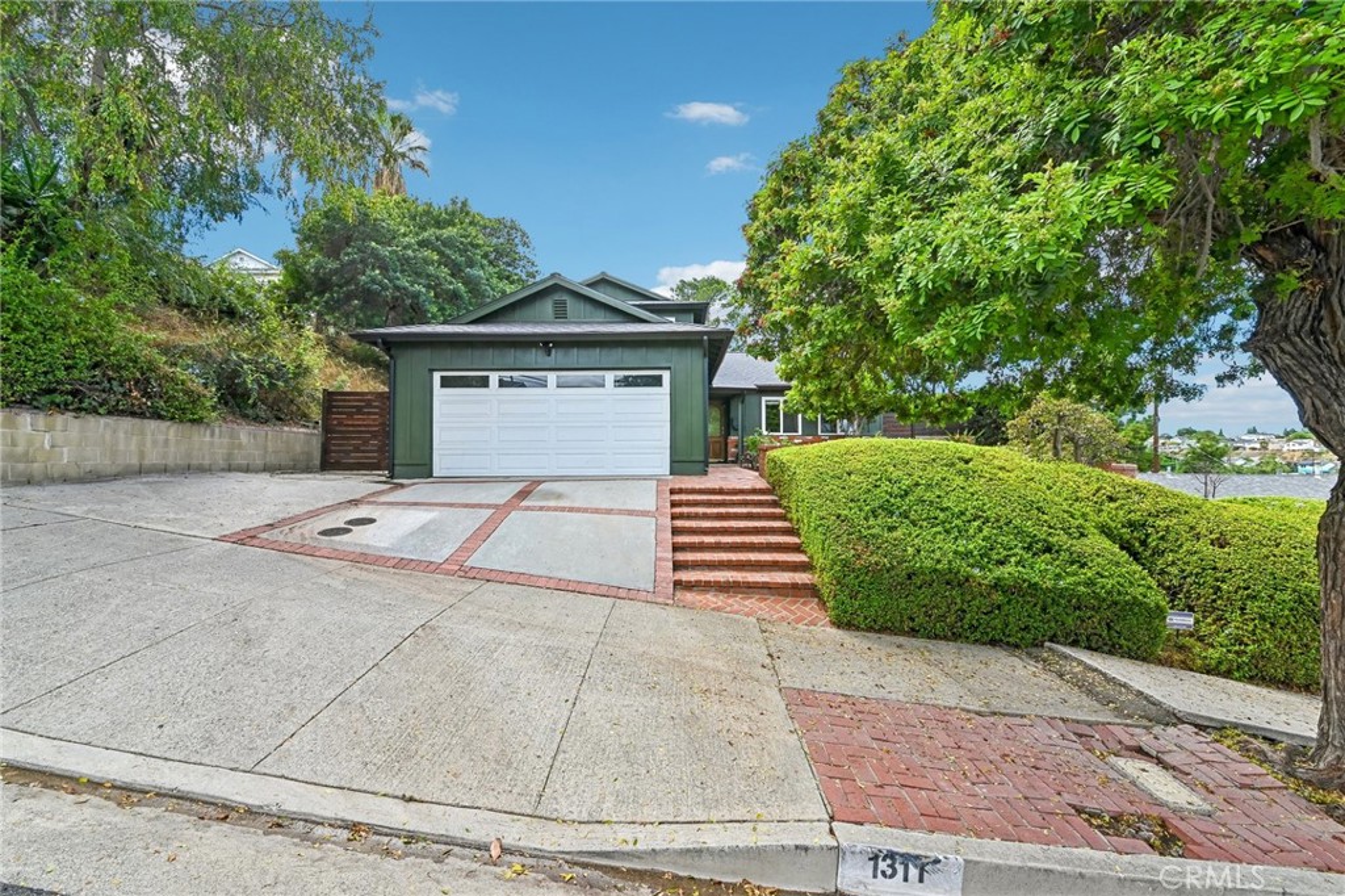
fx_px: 486
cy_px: 448
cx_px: 672
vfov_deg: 85.4
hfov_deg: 108.3
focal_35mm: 13
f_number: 22
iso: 250
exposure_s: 1/20
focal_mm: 13
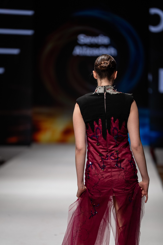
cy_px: 122
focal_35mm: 169
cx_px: 82
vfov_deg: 12.2
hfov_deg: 8.1
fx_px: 1147
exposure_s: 1/320
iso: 200
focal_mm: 168.9
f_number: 2.8
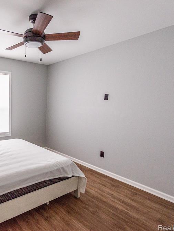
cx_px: 16
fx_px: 147
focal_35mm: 22
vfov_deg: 76.4
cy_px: 116
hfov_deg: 53.3
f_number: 7.1
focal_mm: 15
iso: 2000
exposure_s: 1/200
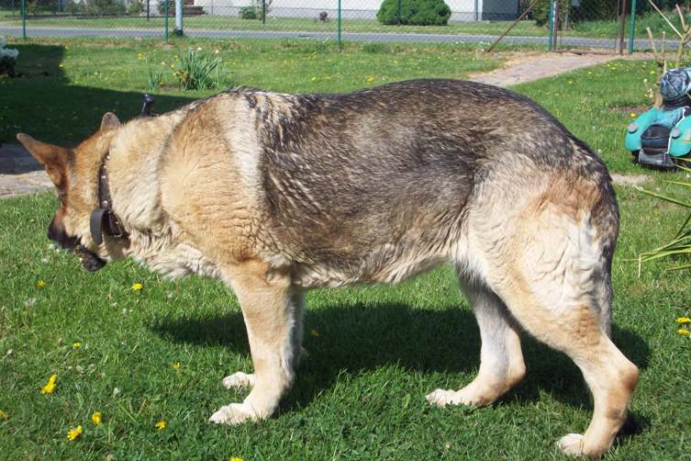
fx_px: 1094
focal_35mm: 57
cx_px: 350
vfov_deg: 23.8
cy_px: 234
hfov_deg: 35.1
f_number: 6.9
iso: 80
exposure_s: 1/221
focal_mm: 9
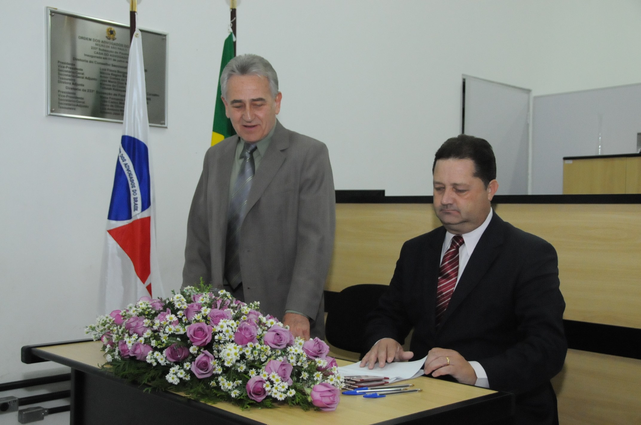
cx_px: 320
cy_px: 212
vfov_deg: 31.8
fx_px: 747
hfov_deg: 46.4
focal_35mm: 42
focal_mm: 28
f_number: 5
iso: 3200
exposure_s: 1/250
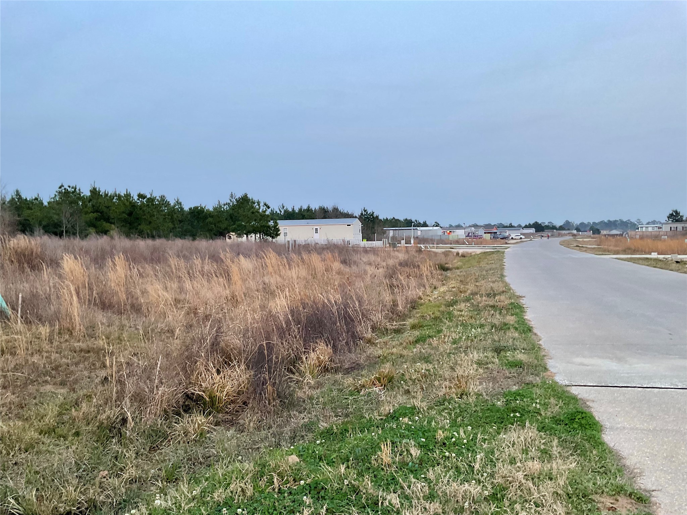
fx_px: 576
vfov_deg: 48.2
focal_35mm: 29
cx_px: 344
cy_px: 258
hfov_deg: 61.7
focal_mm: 3
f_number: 1.8
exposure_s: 1/120
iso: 64
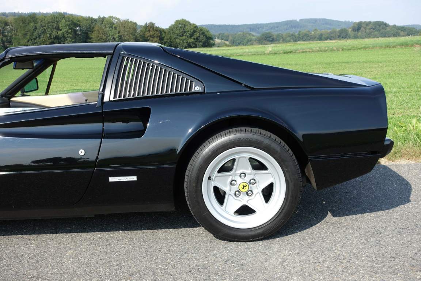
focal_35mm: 45
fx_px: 526
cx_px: 210
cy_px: 140
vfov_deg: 29.9
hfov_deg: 43.6
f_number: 4
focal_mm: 16.62
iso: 125
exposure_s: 1/640
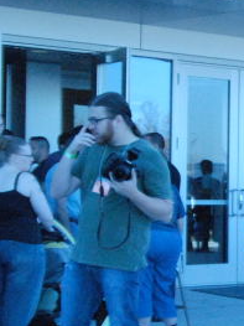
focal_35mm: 123
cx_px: 474
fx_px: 1157
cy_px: 198
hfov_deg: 11.0
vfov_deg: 16.0
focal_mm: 28
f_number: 3.2
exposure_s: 1/8000
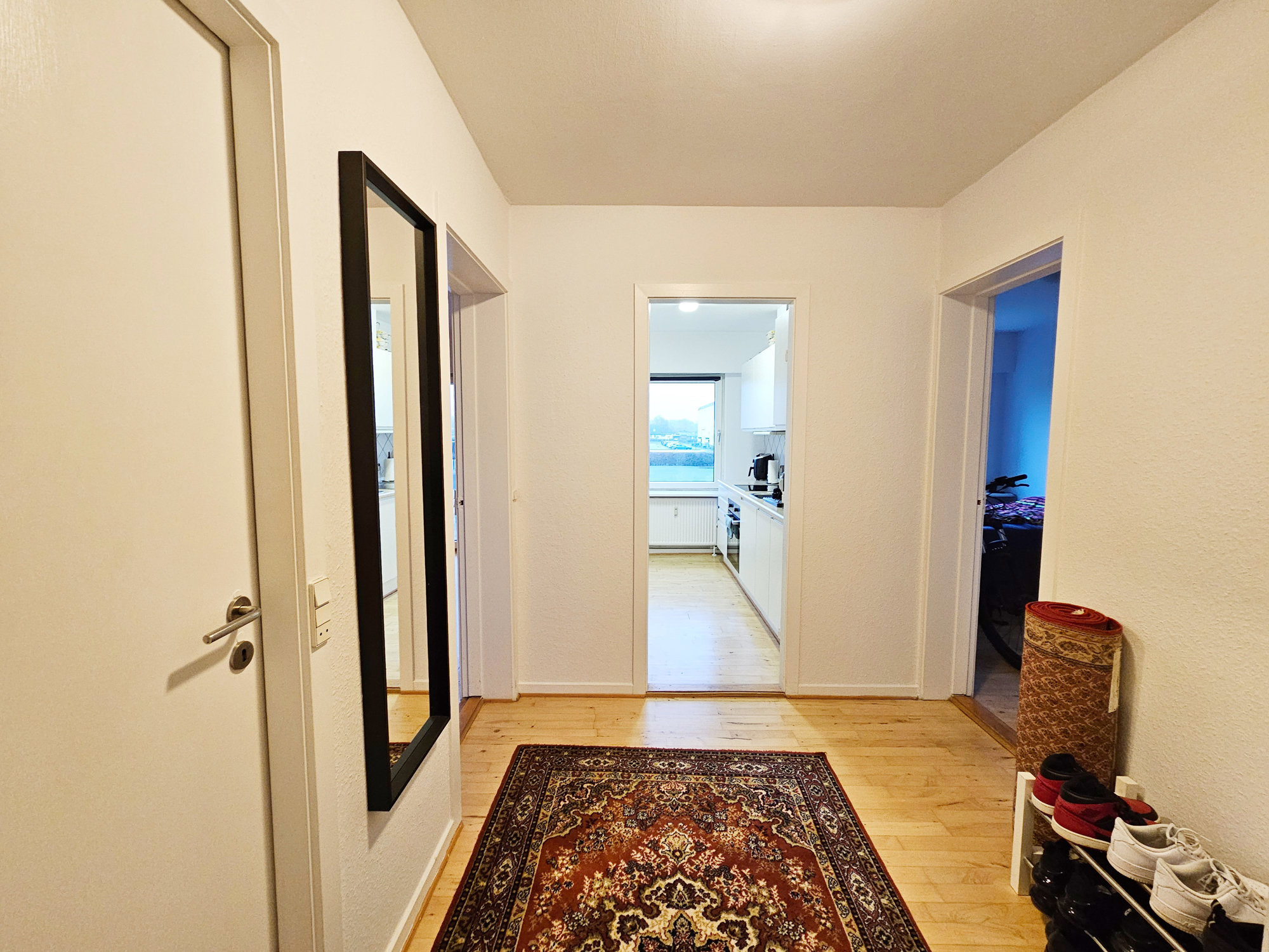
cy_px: 476
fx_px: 477
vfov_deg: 89.9
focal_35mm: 13
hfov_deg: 106.2
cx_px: 634
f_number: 2.2
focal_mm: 2.2
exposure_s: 1/33
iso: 400
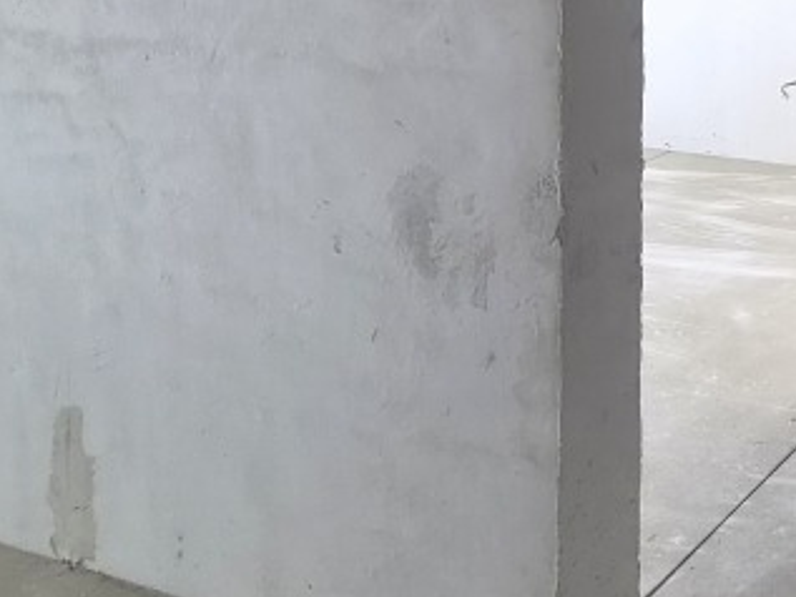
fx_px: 966
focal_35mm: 42
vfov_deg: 31.3
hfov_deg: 33.6
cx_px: 1017
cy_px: -25
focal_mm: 2.2
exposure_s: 1/50
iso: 250
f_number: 2.2
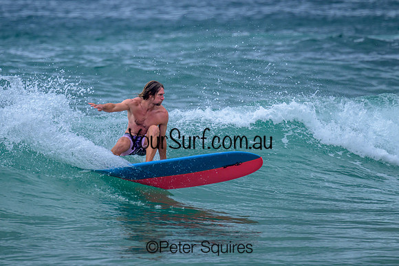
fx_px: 8508
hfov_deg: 2.7
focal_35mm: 767
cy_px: 84
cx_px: 160
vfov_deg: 1.8
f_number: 8
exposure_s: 1/2000
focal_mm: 560
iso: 800
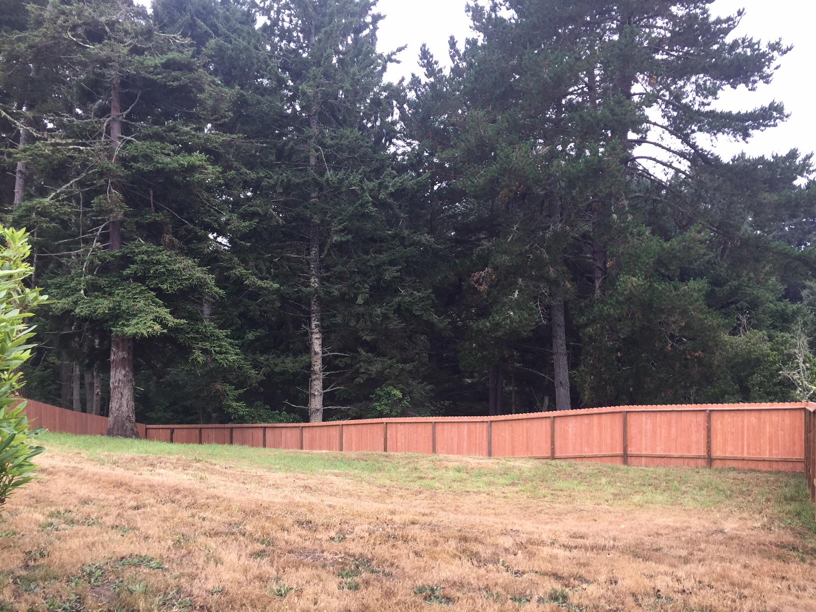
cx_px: 408
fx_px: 684
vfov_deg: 48.2
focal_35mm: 29
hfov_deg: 61.7
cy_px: 306
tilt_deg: -1.6
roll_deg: -1.1
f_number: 2.2
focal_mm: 4.15
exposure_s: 1/120
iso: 32
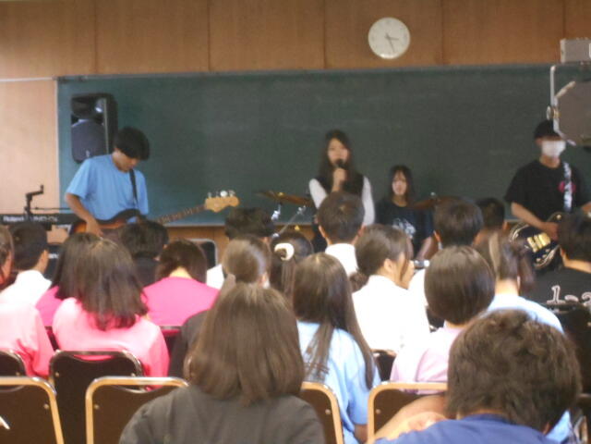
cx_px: 296
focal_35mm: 130
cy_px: 222
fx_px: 2219
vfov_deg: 11.4
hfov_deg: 15.2
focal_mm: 23
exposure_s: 1/5
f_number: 6.5
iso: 800
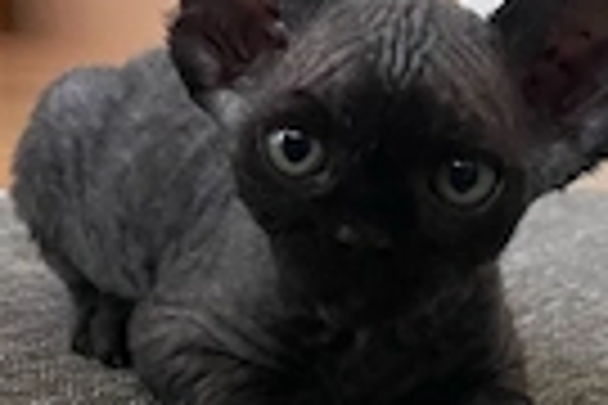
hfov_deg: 25.1
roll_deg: -4.3
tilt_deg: -16.9
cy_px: 428
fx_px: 1351
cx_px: 441
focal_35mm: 80
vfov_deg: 16.6
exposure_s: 1/55
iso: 500
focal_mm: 4.2
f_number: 1.6
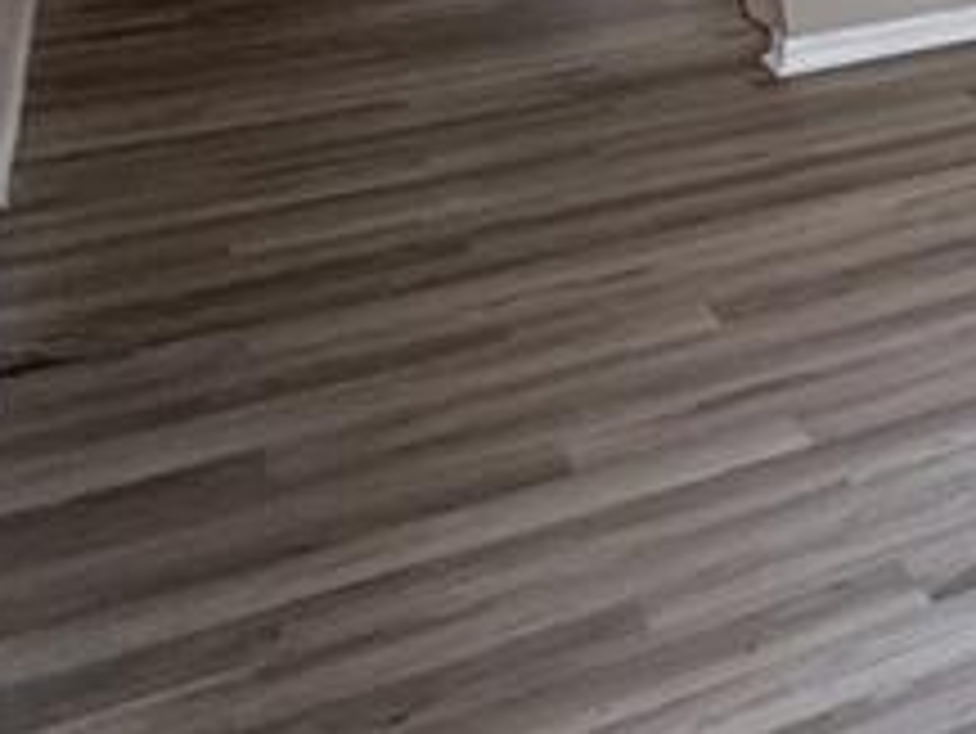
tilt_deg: -12.6
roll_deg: -0.4
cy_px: -90
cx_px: 2208
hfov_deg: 16.4
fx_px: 1862
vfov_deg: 21.1
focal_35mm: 66
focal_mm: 2.22
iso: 160
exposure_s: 1/121
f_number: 2.2
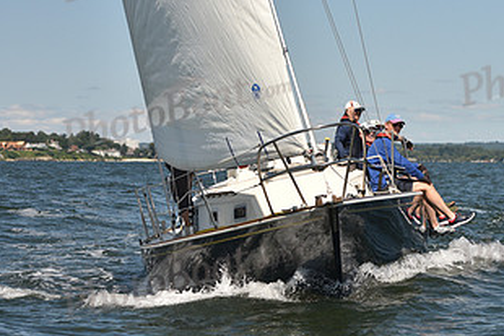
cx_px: 377
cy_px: 171
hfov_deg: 14.0
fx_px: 2045
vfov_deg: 9.4
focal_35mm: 146
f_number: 4.5
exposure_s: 1/1250
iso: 250
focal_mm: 78
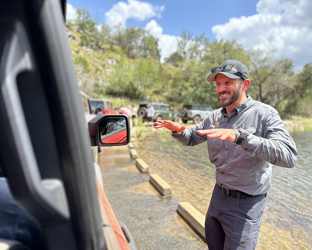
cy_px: 128
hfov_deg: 66.0
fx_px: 240
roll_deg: -2.0
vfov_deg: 54.9
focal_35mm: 26
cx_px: 154
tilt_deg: -4.6
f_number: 1.78
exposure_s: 1/1721
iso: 80
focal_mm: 6.86
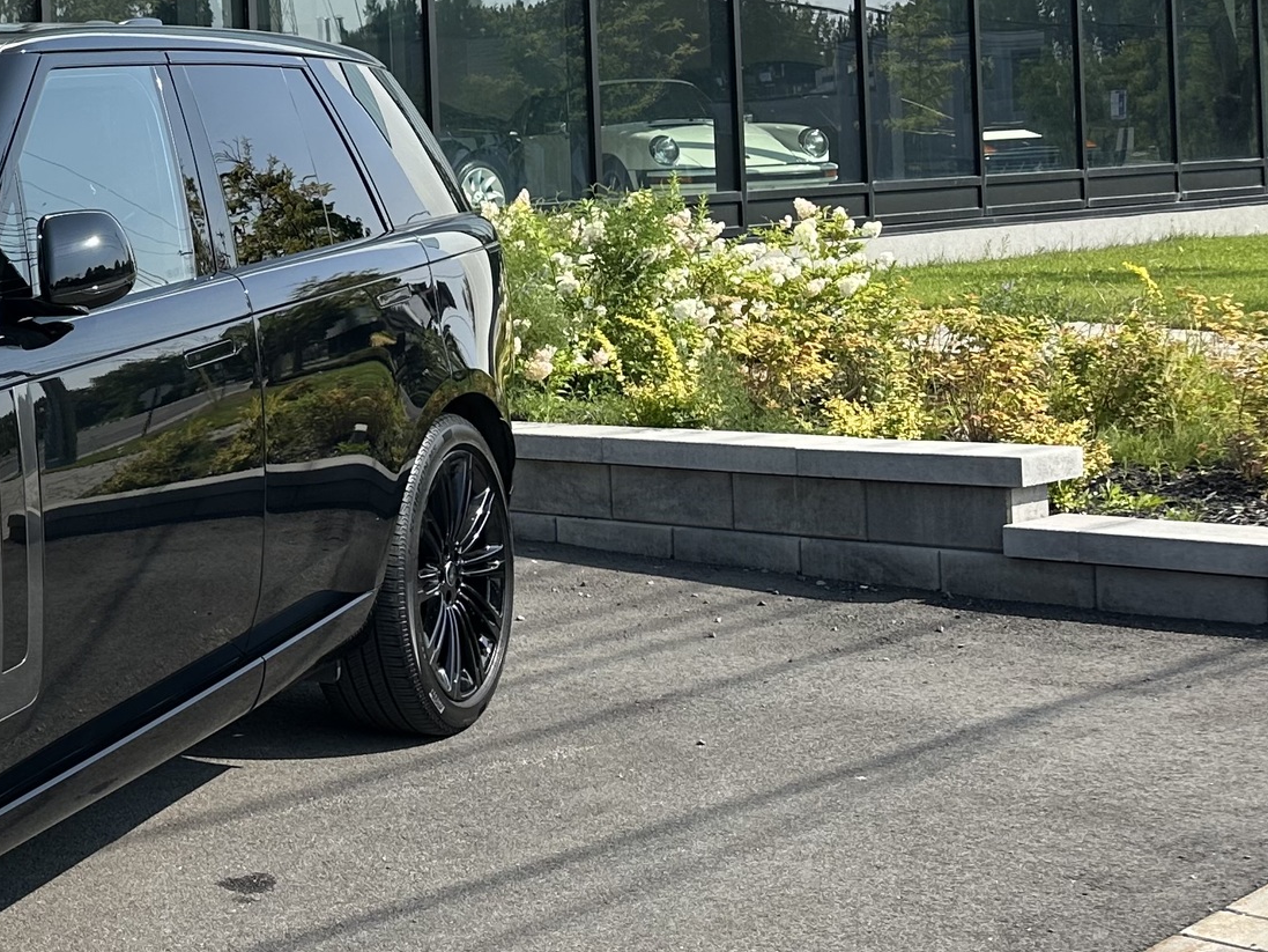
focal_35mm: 63
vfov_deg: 23.1
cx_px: -232
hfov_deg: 27.3
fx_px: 2308
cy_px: 276
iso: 80
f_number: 1.78
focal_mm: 6.86
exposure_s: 1/2155
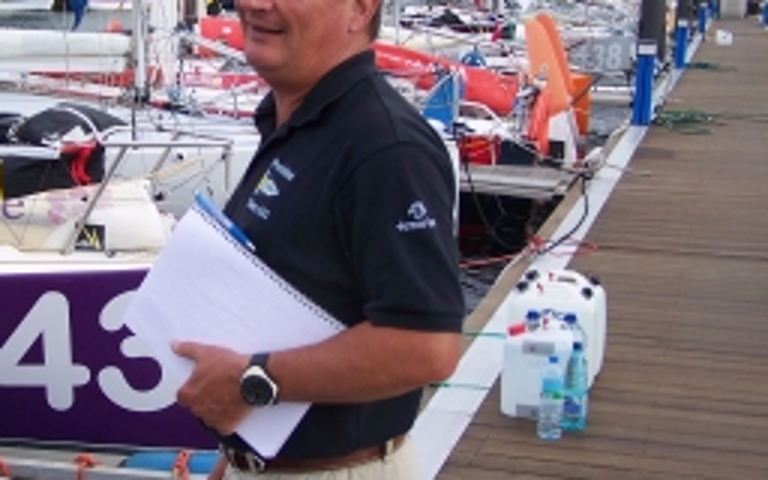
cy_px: 213
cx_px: 237
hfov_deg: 32.1
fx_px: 1319
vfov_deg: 20.6
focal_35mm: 63
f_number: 2.8
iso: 64
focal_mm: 6.3
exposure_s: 1/400
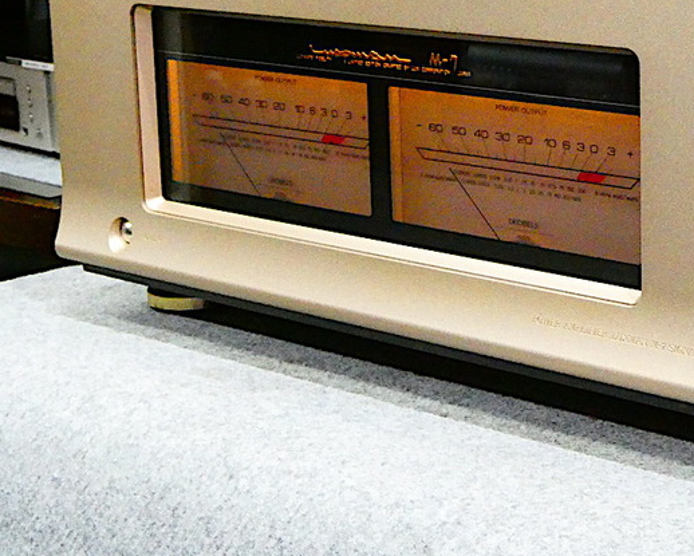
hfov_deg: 22.1
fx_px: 1747
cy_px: 166
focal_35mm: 85
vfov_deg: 18.0
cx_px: 592
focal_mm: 8.4
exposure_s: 1/40
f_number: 5.6
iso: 1600
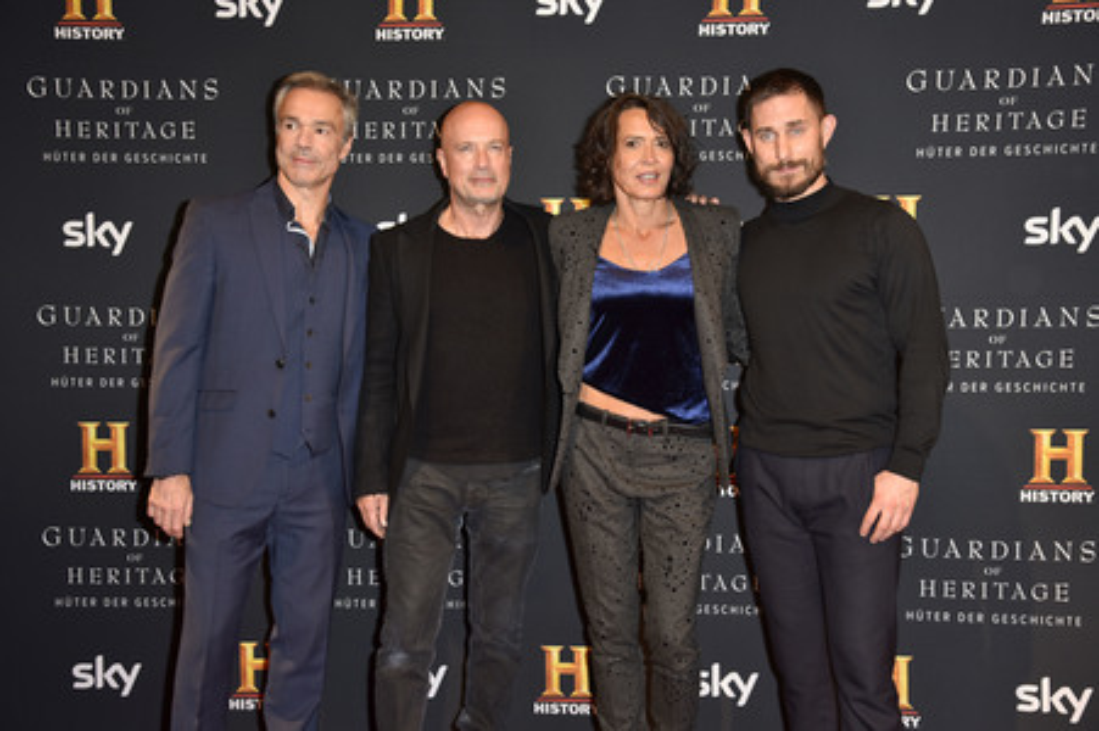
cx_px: 550
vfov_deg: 33.4
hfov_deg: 48.5
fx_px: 1220
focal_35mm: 40
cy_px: 366
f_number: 5.6
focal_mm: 40
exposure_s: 1/125
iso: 640
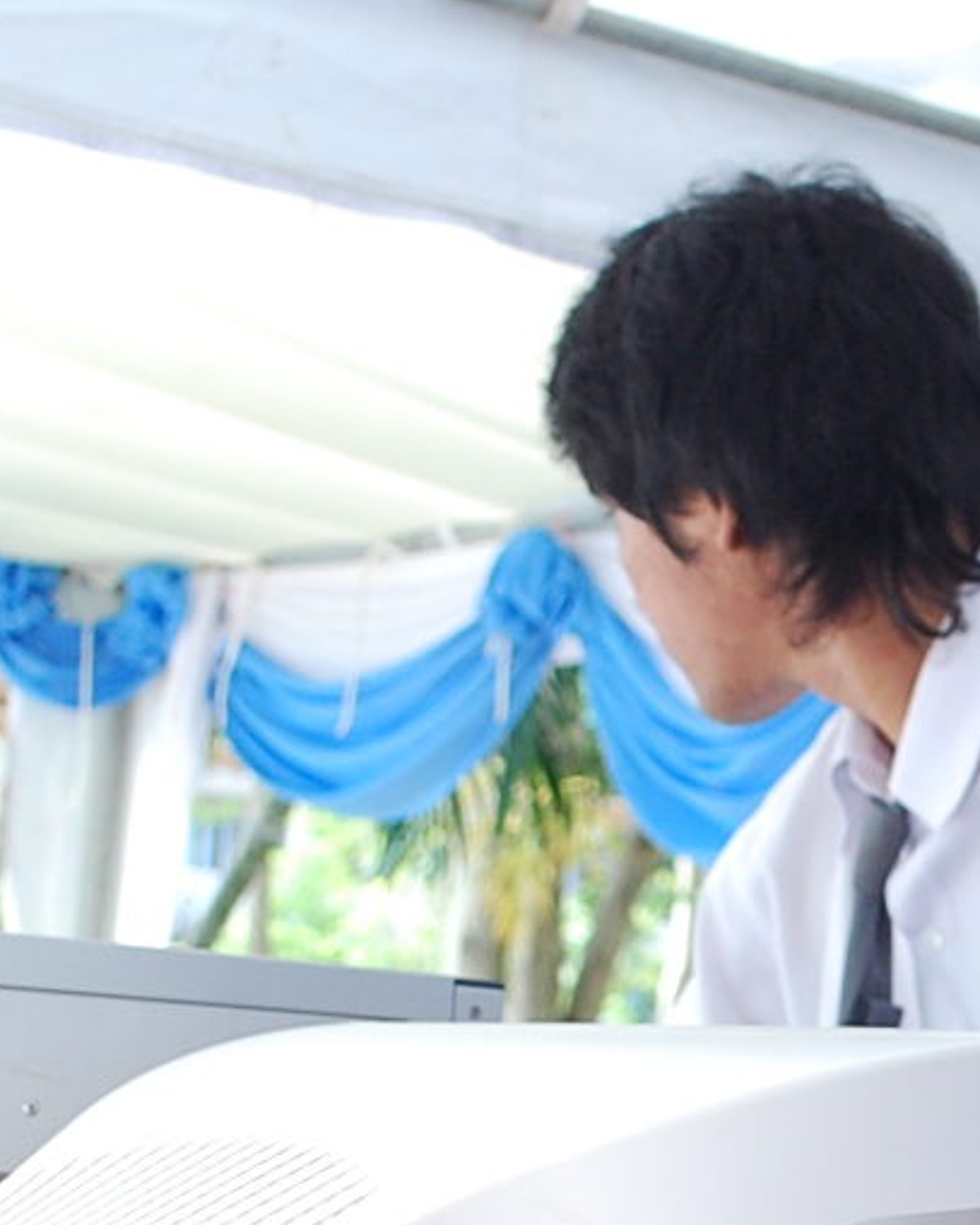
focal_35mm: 118
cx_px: 1081
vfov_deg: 16.0
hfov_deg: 12.8
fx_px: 4279
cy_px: 1191
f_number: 4
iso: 400
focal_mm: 22
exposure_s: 1/200
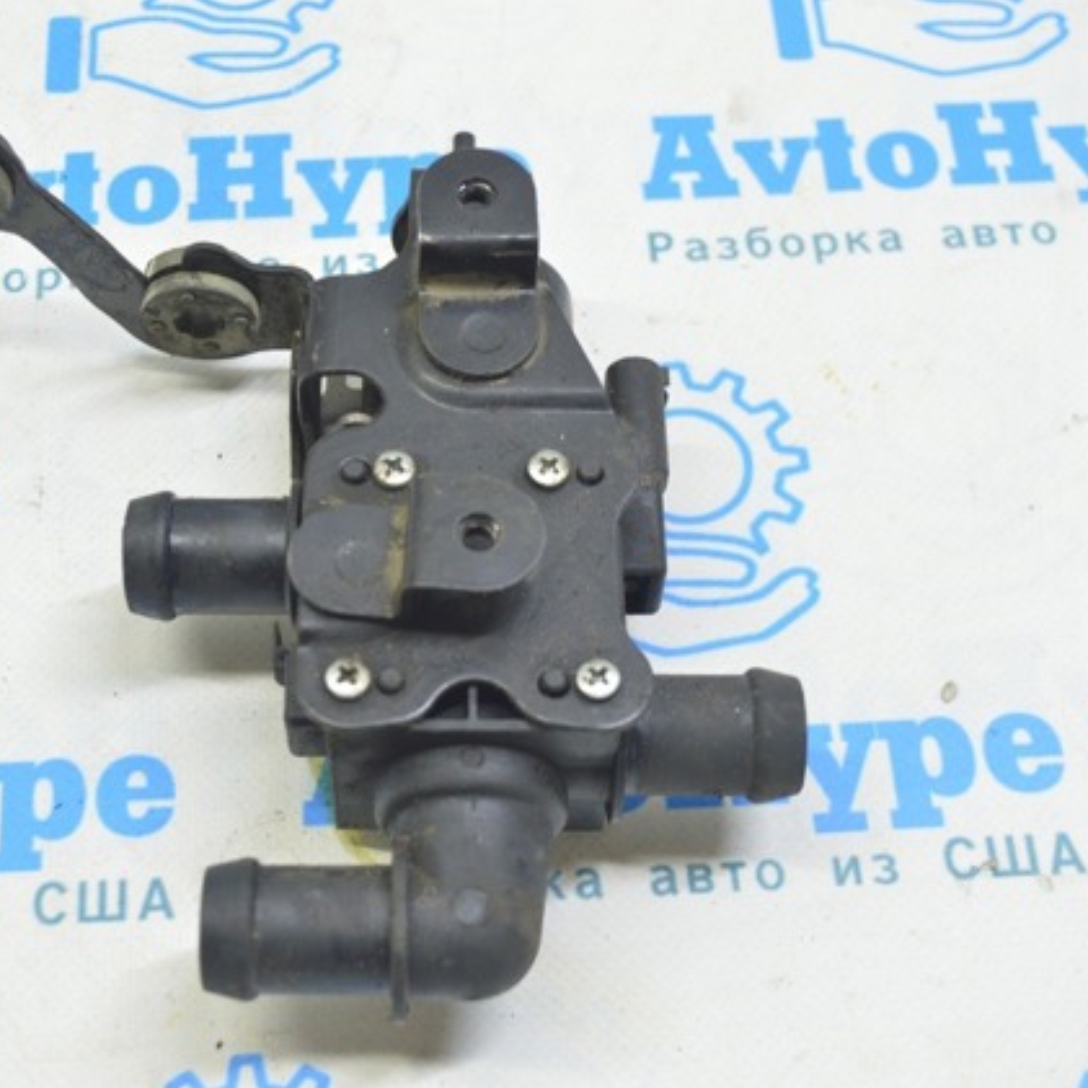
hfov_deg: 29.4
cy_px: 547
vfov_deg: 29.6
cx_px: 382
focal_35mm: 58
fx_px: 2062
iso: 400
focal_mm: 30
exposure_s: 1/15
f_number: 5.6
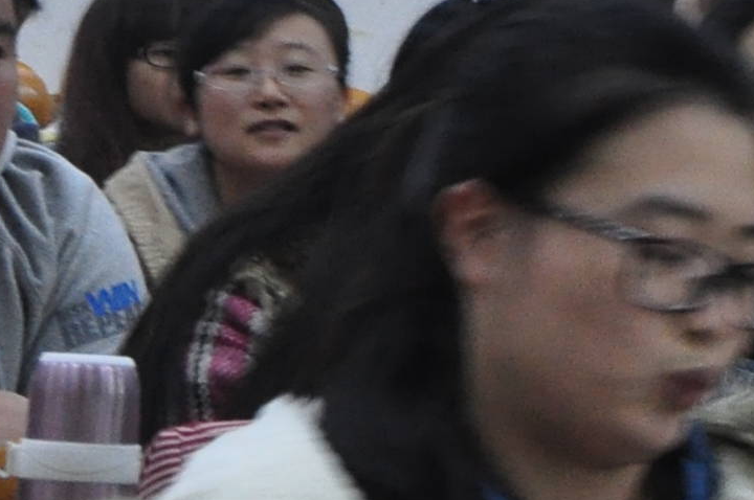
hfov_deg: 7.1
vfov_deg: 5.1
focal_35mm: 268
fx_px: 5605
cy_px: 279
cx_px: 2033
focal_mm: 30
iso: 1000
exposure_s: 1/15
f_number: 6.3
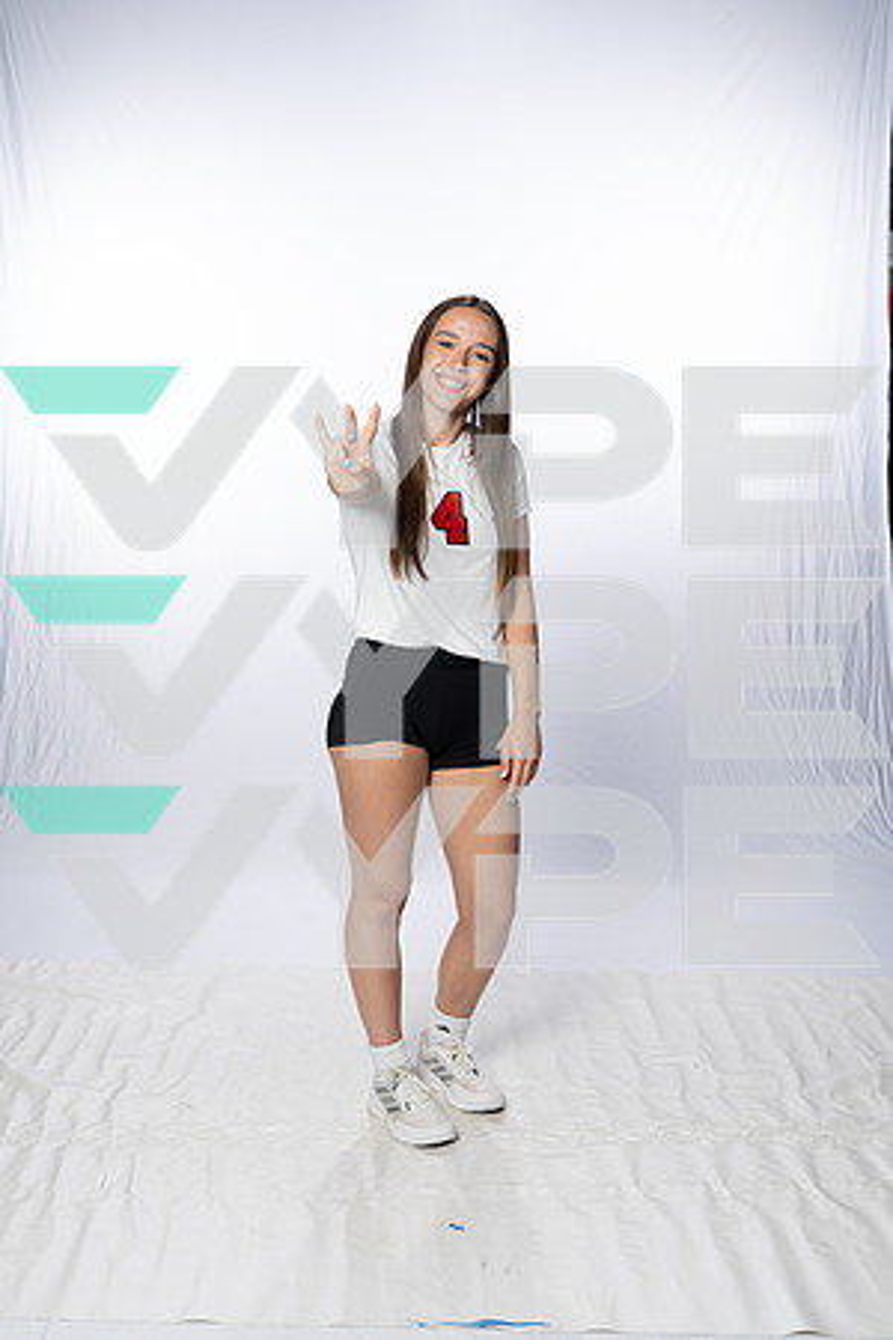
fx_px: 1749
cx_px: 446
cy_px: 670
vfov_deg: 41.9
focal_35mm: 47
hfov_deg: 28.6
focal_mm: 47
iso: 640
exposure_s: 1/250
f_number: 8
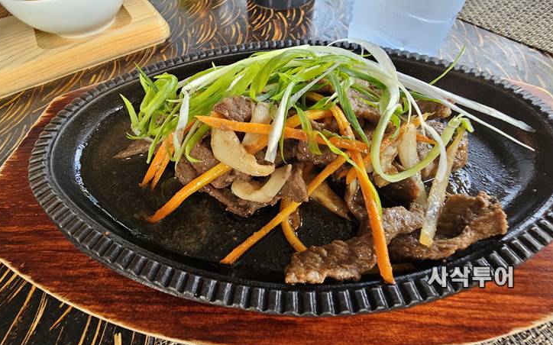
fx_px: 241
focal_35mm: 16
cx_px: 260
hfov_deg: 97.7
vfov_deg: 70.1
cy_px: 131
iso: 80
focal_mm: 2.2
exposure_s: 1/60
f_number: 2.2
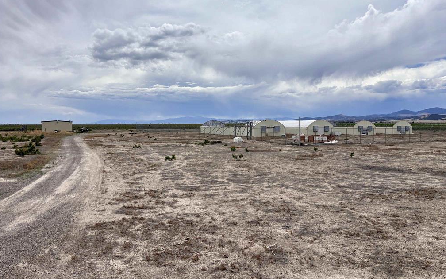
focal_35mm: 28
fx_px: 340
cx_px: 221
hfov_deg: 66.5
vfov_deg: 44.4
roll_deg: -0.1
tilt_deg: +0.6
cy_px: 118
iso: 50
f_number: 1.6
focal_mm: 5.96
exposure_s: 1/8333
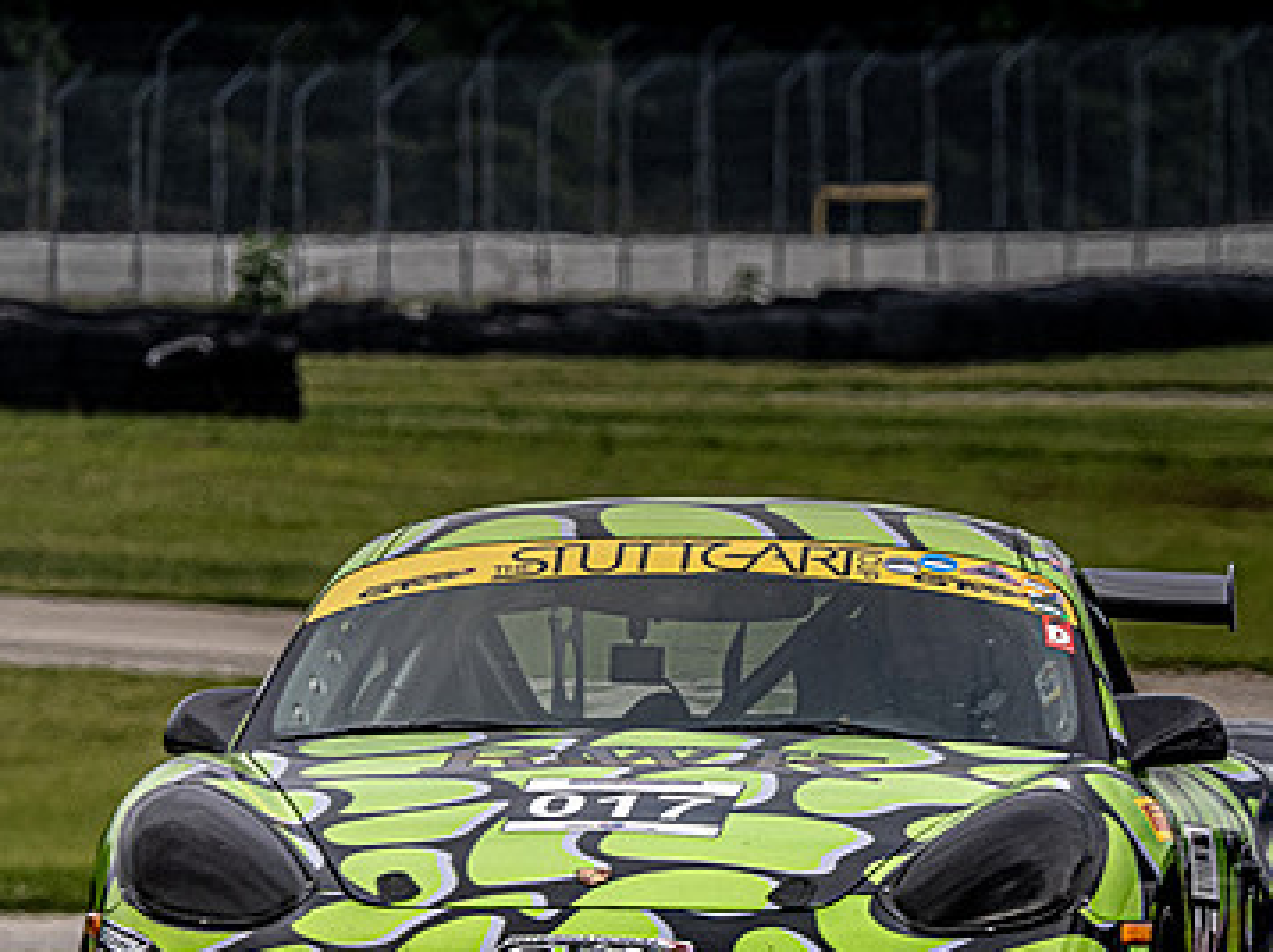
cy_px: 709
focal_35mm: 1363
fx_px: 50091
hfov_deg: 1.5
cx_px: 544
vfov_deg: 1.1
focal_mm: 420
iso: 320
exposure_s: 1/320
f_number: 11
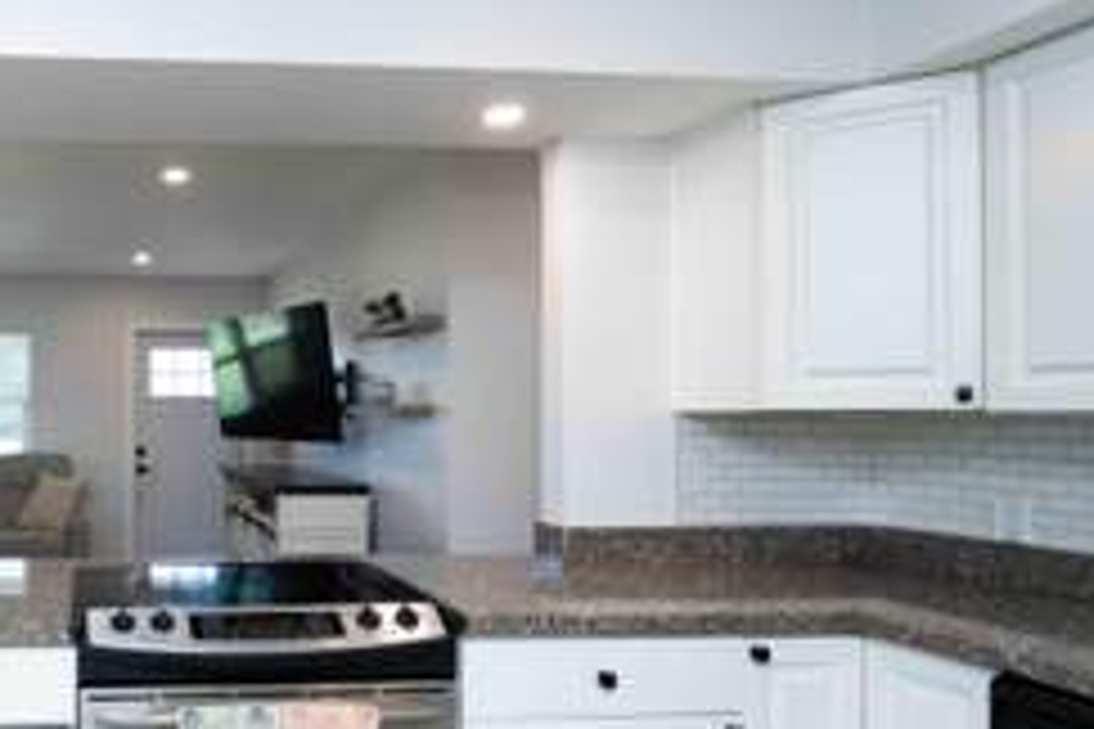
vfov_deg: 46.3
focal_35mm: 28
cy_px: 418
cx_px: 131
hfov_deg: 57.3
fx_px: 851
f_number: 5.6
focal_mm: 14
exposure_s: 1/160
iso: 1250
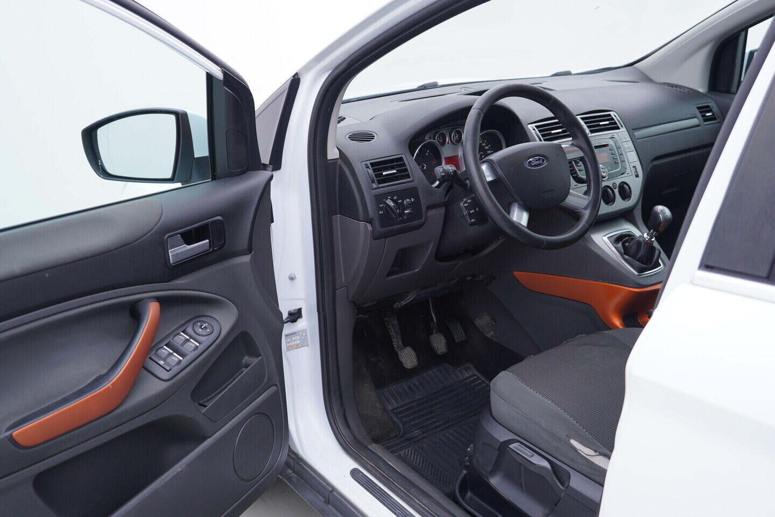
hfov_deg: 53.1
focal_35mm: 36
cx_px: 388
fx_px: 775
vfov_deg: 36.9
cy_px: 258
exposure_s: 1/50
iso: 125
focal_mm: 24
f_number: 3.2
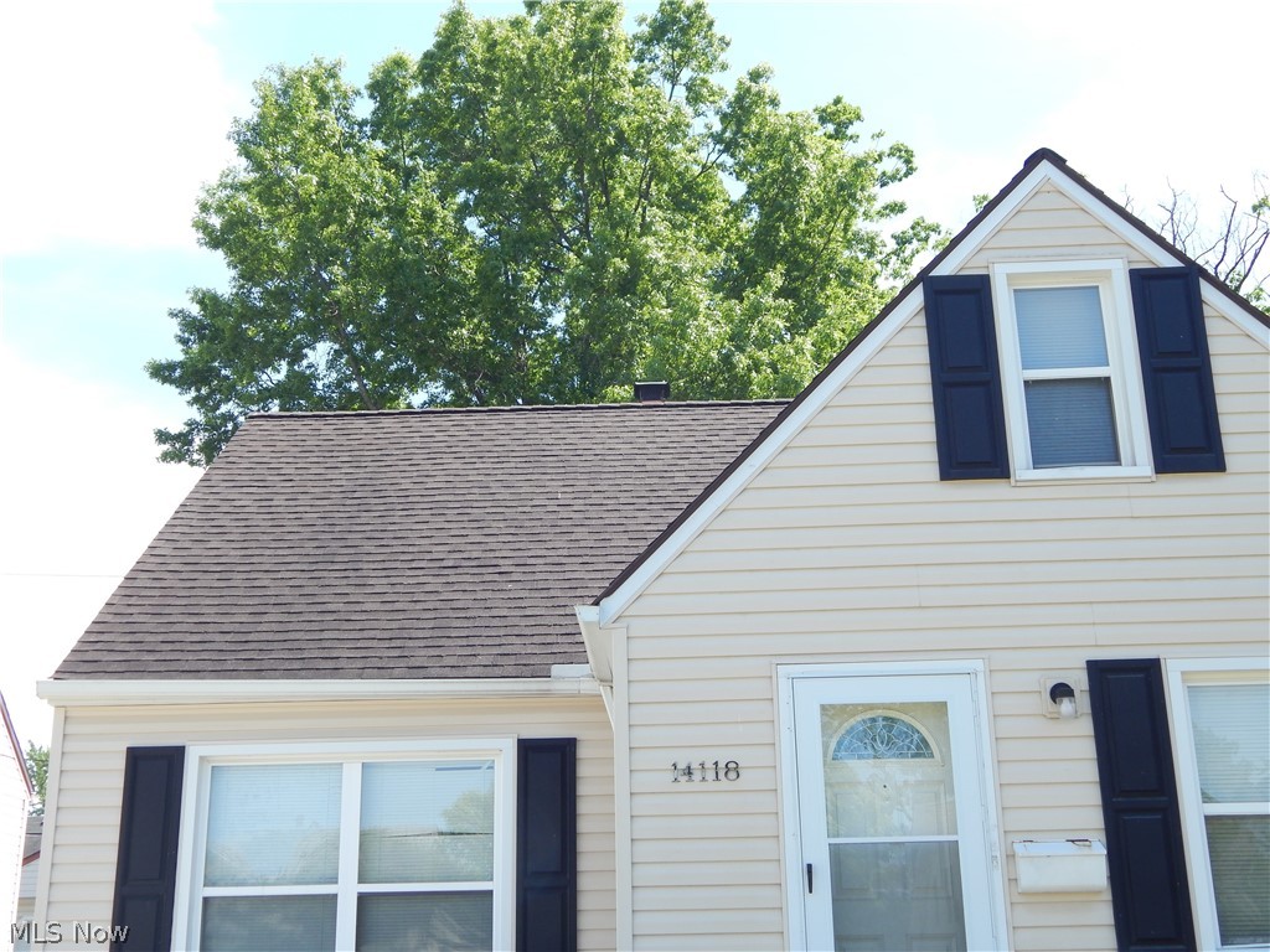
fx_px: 1578
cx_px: 635
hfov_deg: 43.9
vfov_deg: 33.6
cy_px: 476
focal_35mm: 43
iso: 125
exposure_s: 1/400
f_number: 3.6
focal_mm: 7.7
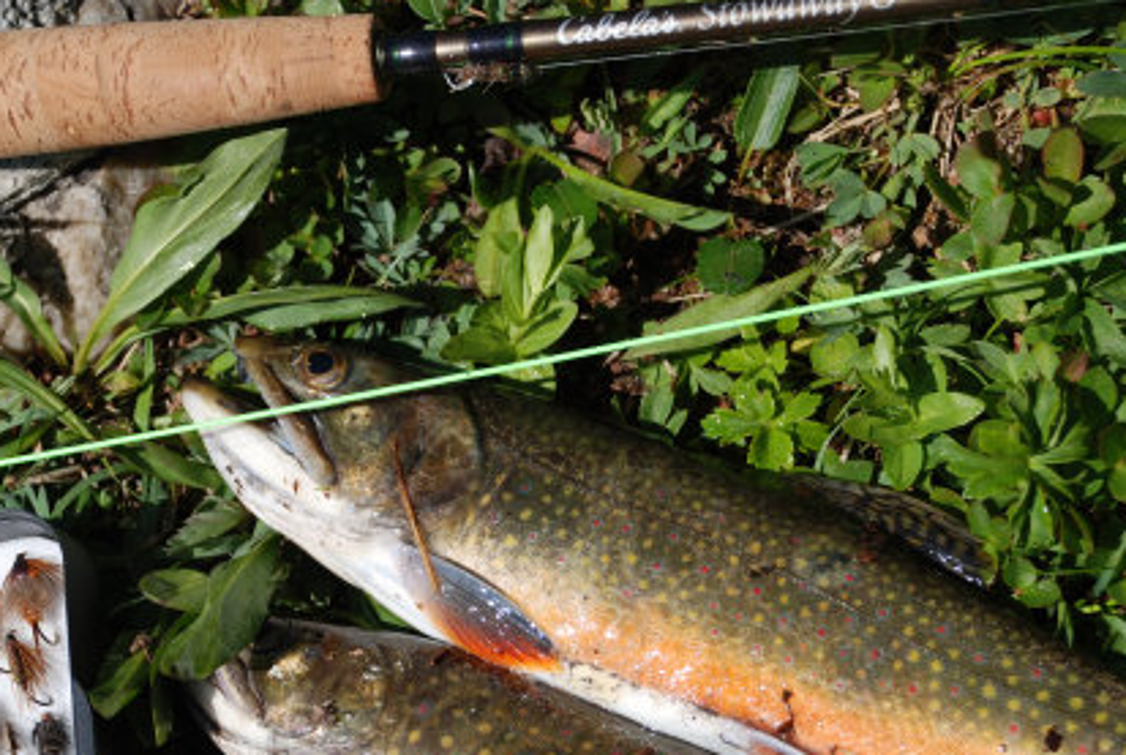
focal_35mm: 129
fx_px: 4042
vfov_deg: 10.7
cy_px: 439
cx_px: 360
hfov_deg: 15.8
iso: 100
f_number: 5.6
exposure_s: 1/500
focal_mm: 58
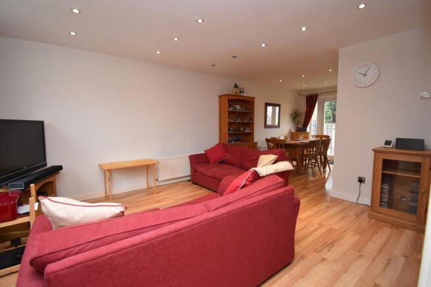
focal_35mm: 15
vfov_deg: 77.4
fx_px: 180
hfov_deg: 100.4
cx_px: 216
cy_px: 144
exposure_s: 1/100
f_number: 4.5
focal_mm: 10
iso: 800
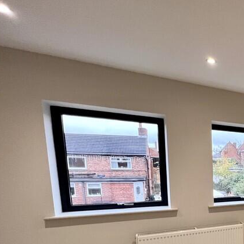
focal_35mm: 28
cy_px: 201
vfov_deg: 52.9
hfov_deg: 40.5
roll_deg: -0.6
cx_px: 292
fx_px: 223
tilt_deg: -7.9
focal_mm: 1.57
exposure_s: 1/100
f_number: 1.8
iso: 250
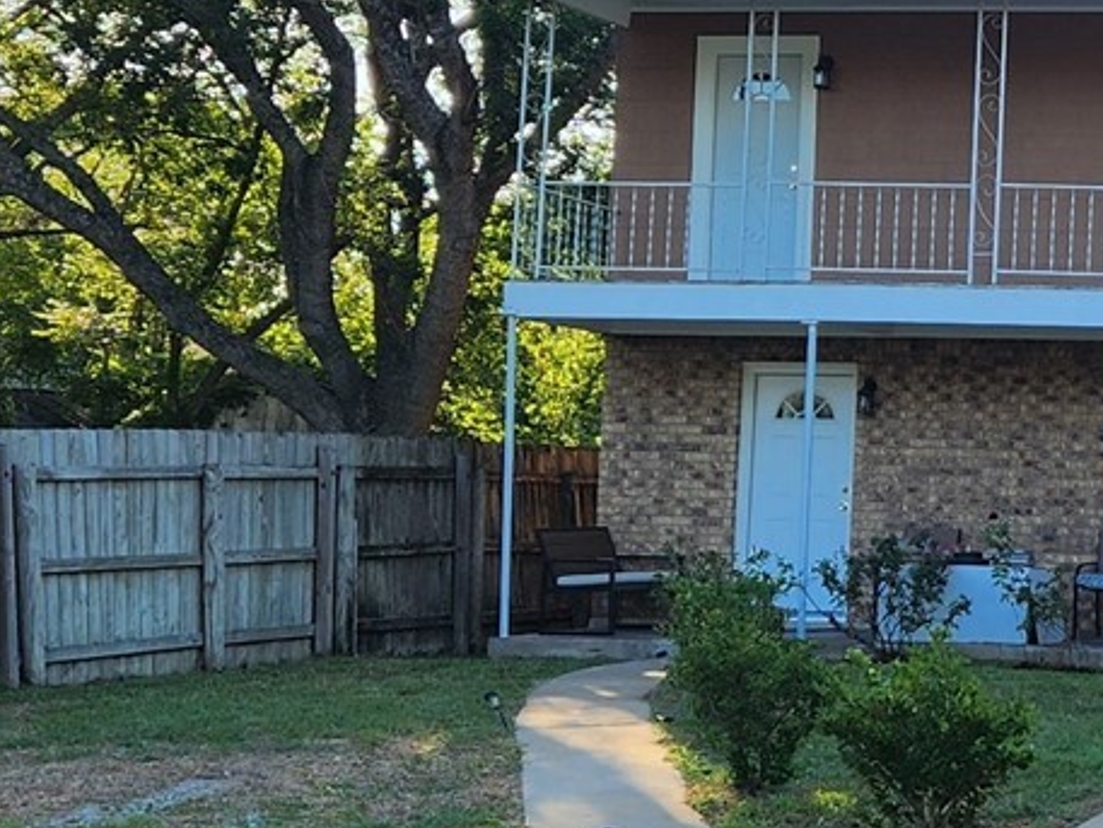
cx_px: 1557
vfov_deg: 14.4
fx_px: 3283
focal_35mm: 103
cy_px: 381
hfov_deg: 17.5
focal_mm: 5.4
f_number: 1.8
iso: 20
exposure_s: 1/650
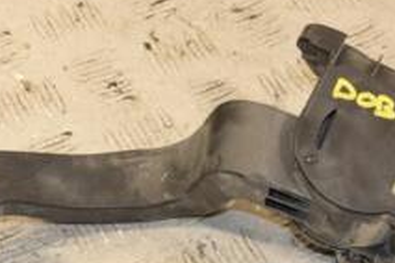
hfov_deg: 14.3
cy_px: 194
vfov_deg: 9.5
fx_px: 1580
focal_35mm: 144
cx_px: 184
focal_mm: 34
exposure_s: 1/200
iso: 800
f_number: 8
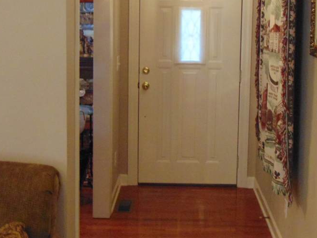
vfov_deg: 24.9
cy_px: 56
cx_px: 178
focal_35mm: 58
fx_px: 531
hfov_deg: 33.2
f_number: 3.1
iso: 400
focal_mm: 5.4
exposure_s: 1/25
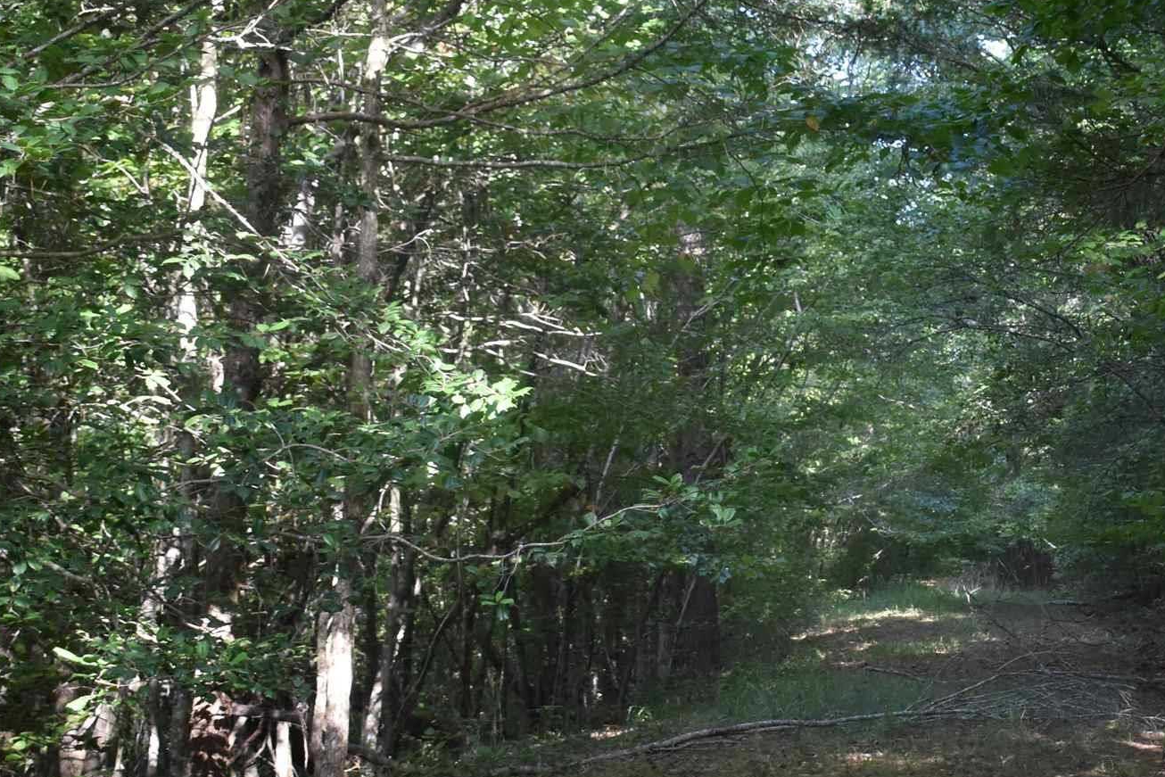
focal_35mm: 88
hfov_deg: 22.7
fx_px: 2854
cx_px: 963
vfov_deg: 15.4
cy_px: 662
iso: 800
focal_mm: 25
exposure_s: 1/160
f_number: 4
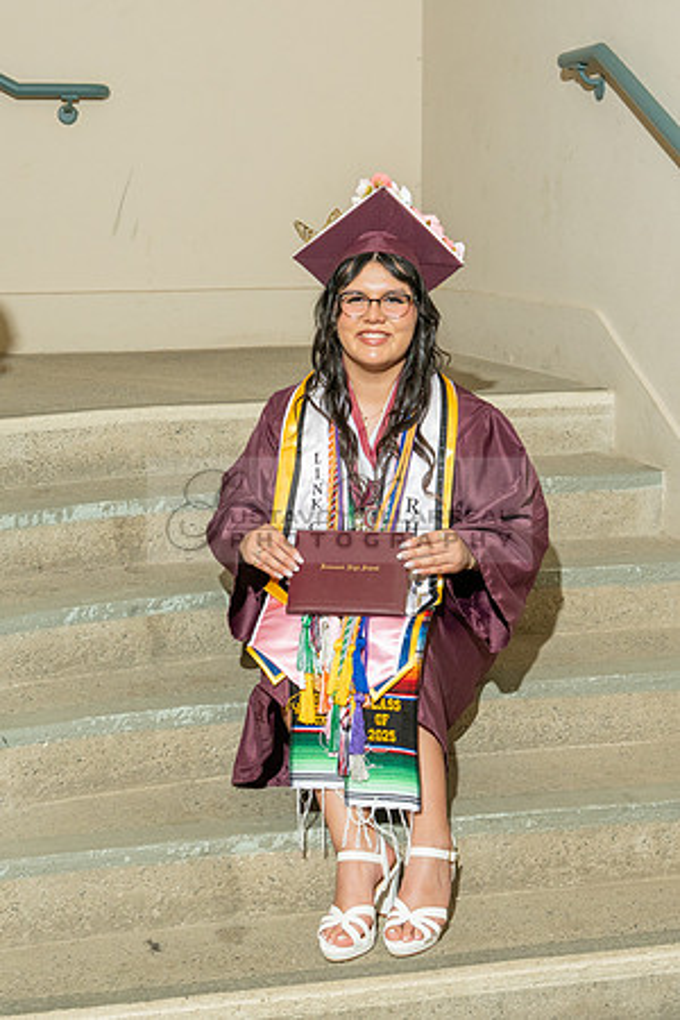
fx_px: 1800
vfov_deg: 31.6
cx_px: 295
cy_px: 435
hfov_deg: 21.4
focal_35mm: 64
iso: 400
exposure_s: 1/200
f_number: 5.6
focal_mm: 30
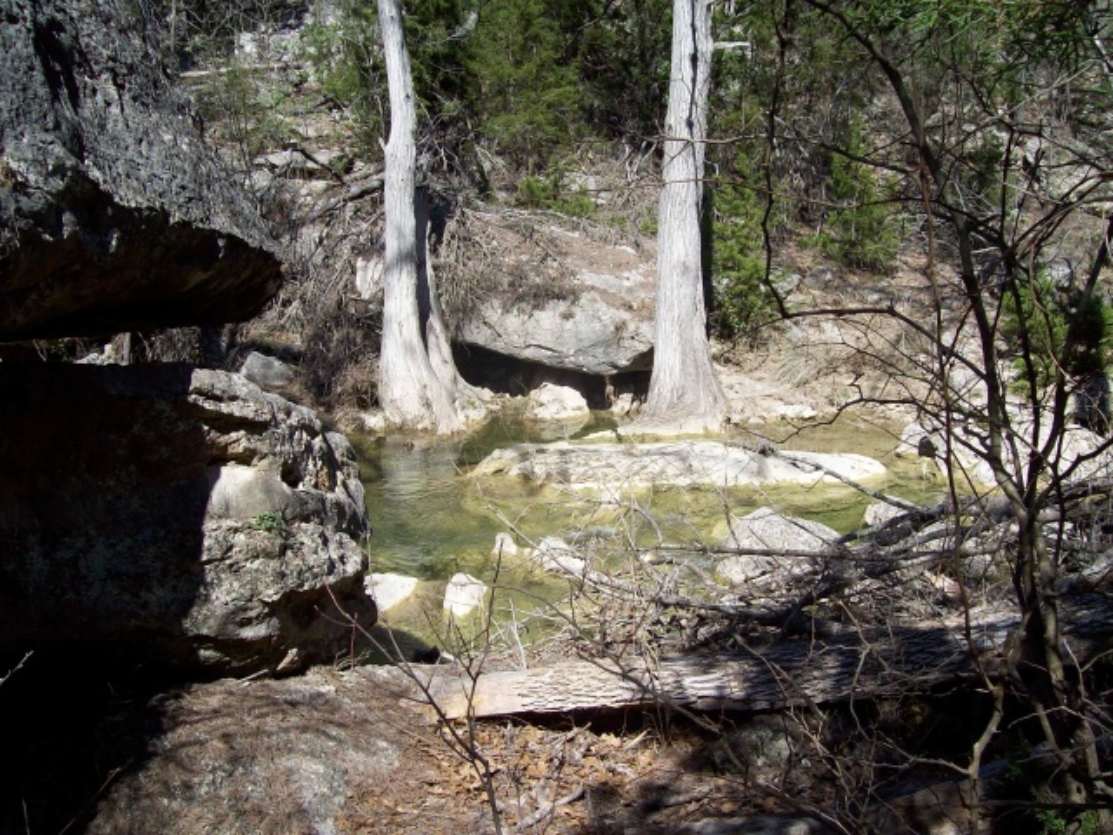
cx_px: 556
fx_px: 1157
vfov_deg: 39.7
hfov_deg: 51.4
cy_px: 418
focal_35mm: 36
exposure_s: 1/363
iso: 80
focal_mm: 6
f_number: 4.8
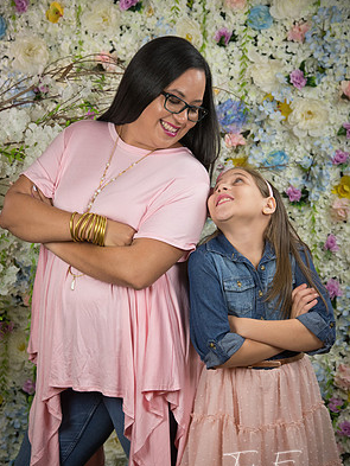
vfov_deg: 25.3
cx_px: 173
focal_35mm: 77
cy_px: 244
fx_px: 1037
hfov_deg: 19.1
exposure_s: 1/125
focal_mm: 70
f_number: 5
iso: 1250
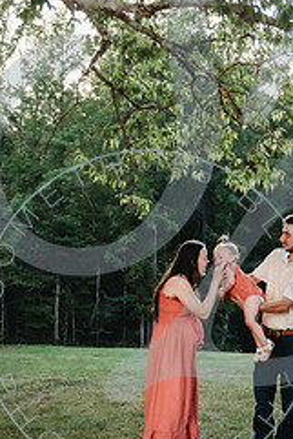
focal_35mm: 71
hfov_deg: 19.0
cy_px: 180
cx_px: 229
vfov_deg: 28.4
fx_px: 865
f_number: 2.8
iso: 100
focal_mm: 38
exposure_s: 1/125
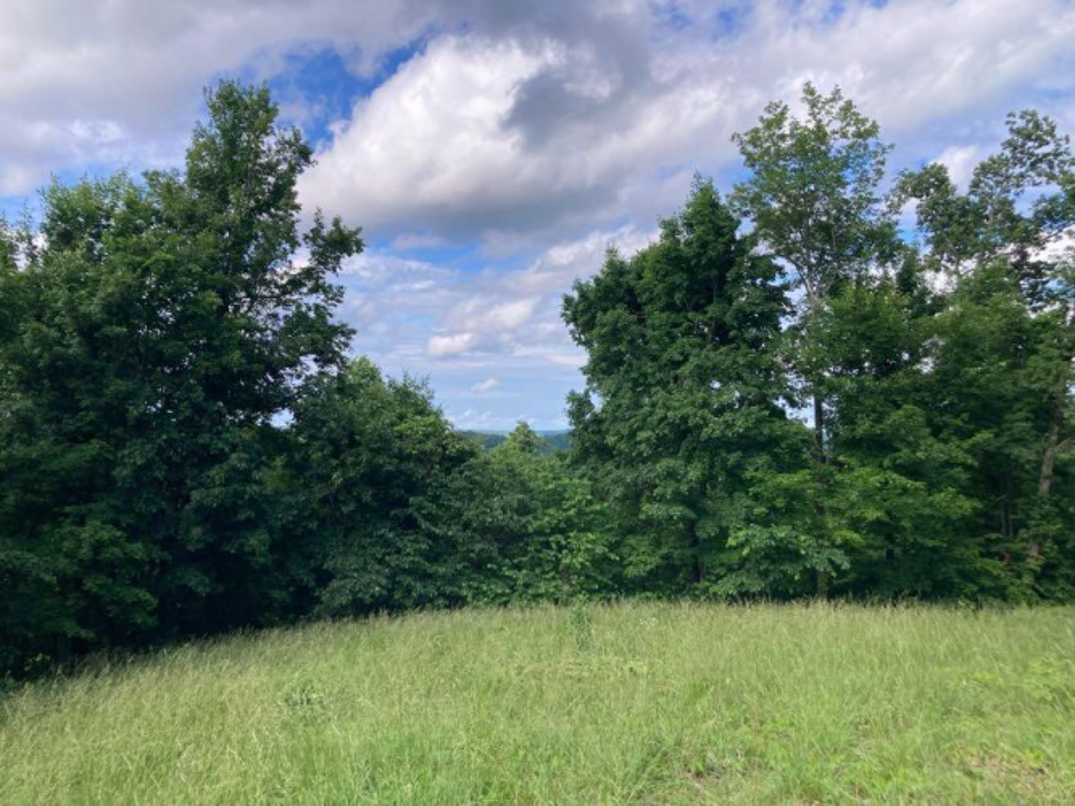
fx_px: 869
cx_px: 538
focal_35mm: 28
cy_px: 403
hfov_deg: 63.5
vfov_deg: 49.7
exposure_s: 1/1333
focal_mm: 3.99
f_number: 1.8
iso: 20
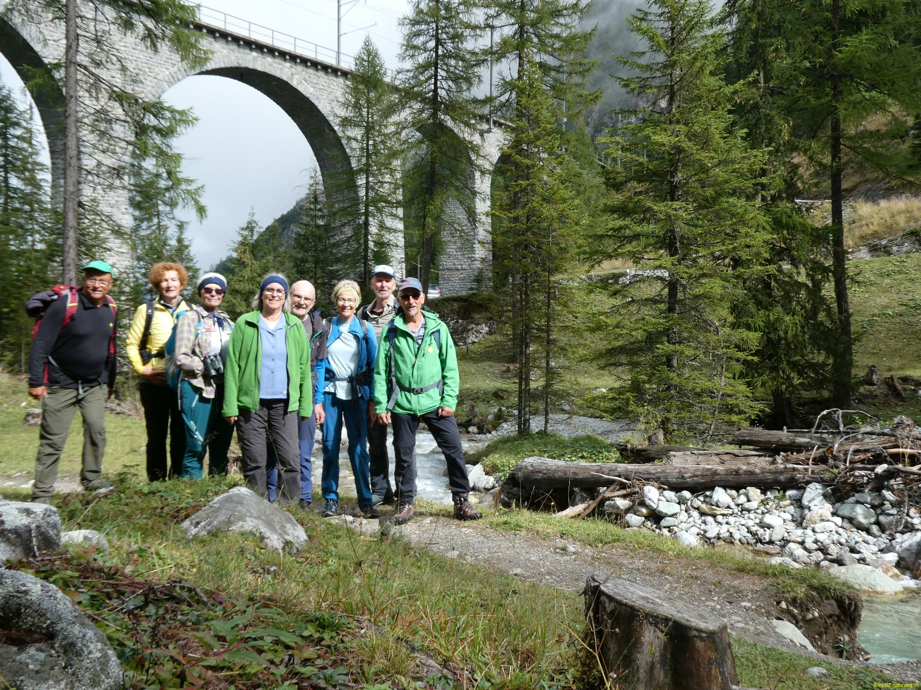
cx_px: 460
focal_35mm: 33
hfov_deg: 55.4
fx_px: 878
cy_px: 345
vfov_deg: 42.9
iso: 80
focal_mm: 5.8
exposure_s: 1/400
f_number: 3.6
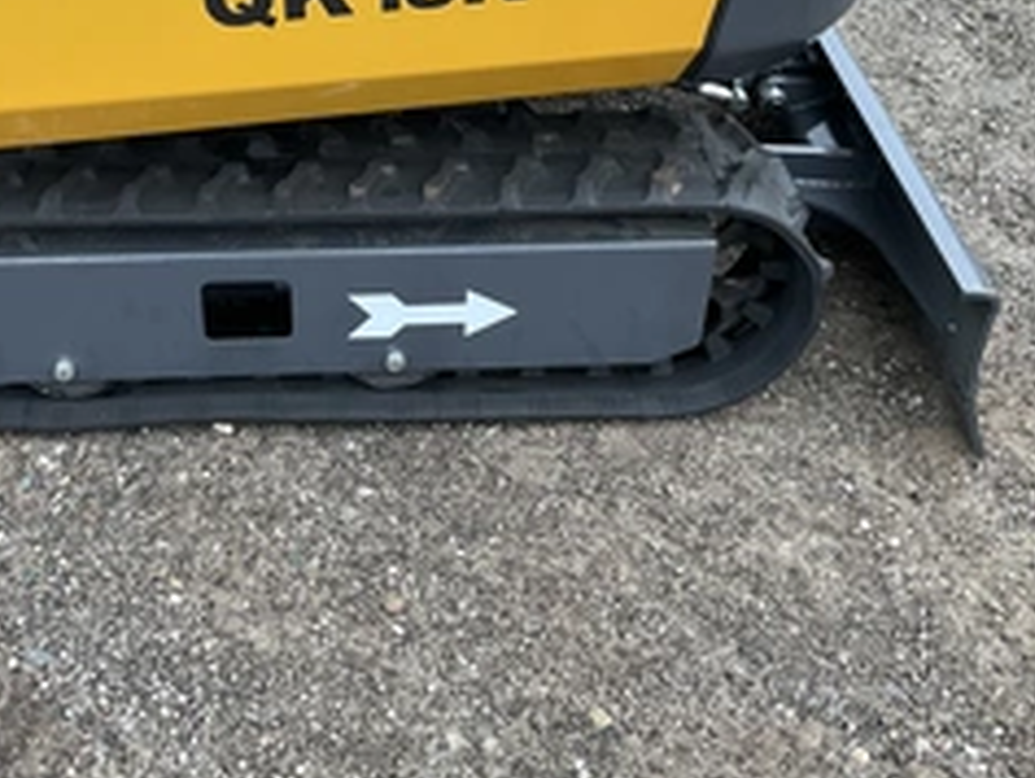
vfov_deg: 29.3
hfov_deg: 38.5
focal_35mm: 49
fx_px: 1466
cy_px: 210
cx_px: 354
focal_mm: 3
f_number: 1.8
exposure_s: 1/122
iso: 32
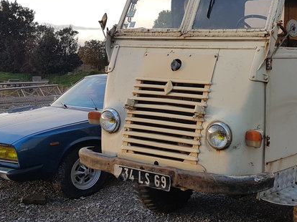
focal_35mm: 44
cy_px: 93
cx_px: 235
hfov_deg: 41.3
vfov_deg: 32.8
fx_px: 377
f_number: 1.7
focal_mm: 4.2
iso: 40
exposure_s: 1/191
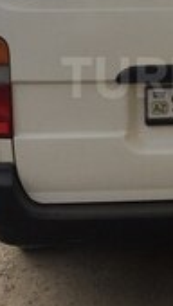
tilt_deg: -9.1
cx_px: 200
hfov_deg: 12.9
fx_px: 748
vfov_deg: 22.9
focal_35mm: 92
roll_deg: -1.8
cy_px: 77
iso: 32
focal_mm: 4.15
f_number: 2.2
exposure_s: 1/789
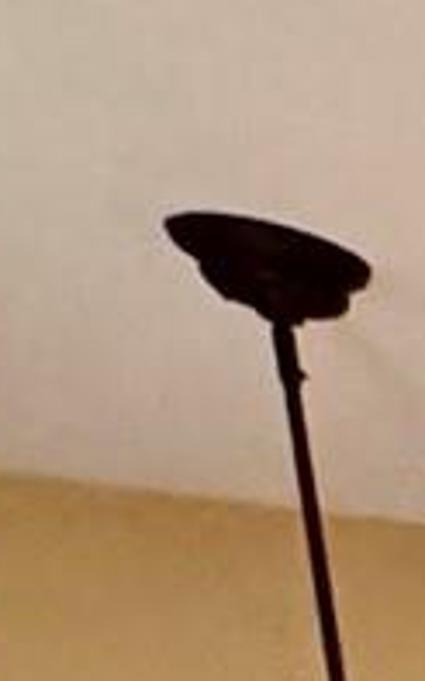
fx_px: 2856
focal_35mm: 154
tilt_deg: -11.9
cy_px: 2192
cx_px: 2882
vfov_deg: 9.6
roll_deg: -0.3
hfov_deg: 4.6
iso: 400
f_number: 2.2
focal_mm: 2.22
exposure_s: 1/60
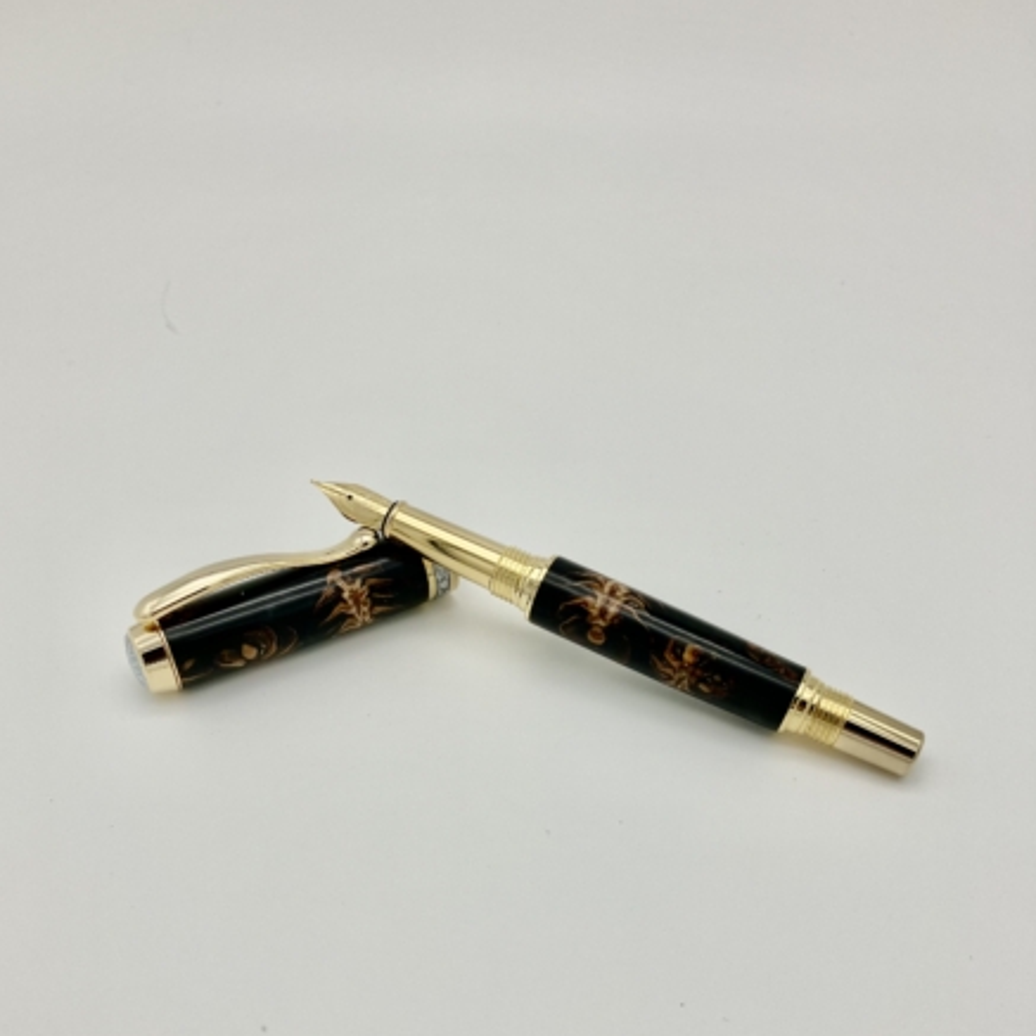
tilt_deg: -46.7
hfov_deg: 48.4
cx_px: 510
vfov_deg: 48.0
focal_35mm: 34
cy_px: 654
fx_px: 1151
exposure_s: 1/1185
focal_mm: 3.99
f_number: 1.8
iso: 32
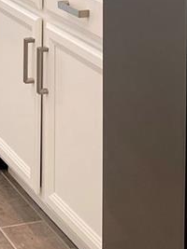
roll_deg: -0.5
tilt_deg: -3.9
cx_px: -10
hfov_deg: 12.5
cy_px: -118
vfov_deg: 15.6
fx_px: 843
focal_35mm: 117
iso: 64
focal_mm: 4.25
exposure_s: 1/120
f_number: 1.8
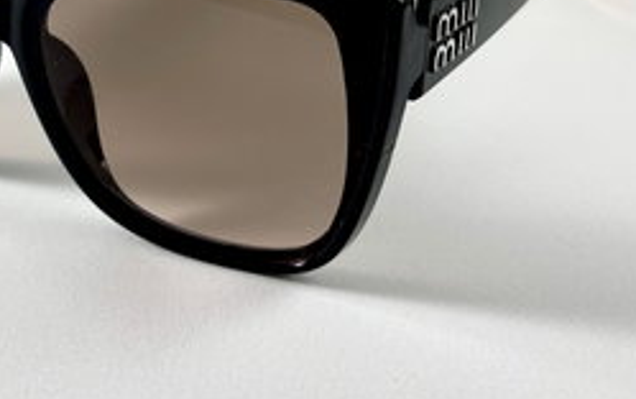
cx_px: 161
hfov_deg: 33.8
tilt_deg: -22.2
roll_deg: +5.6
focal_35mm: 59
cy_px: -35
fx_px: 1023
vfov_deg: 21.0
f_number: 1.6
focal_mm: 5.1
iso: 64
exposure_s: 1/100
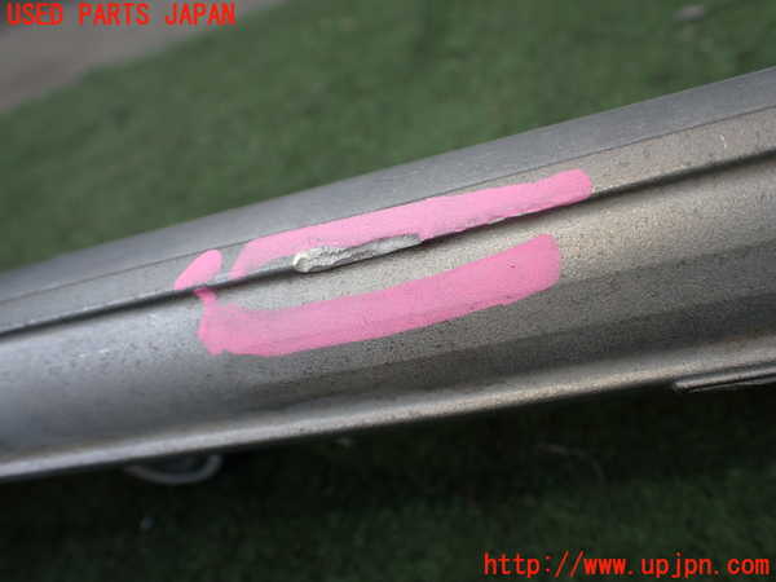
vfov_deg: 46.8
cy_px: 291
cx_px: 388
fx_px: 673
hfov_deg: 60.0
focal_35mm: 30
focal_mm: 5.4
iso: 100
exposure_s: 1/160
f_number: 2.3
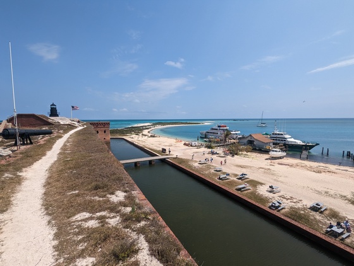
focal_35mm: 16
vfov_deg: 78.3
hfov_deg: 94.4
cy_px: 133
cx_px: 177
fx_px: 164
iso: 49
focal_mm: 2.35
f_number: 2.2
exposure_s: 1/2632
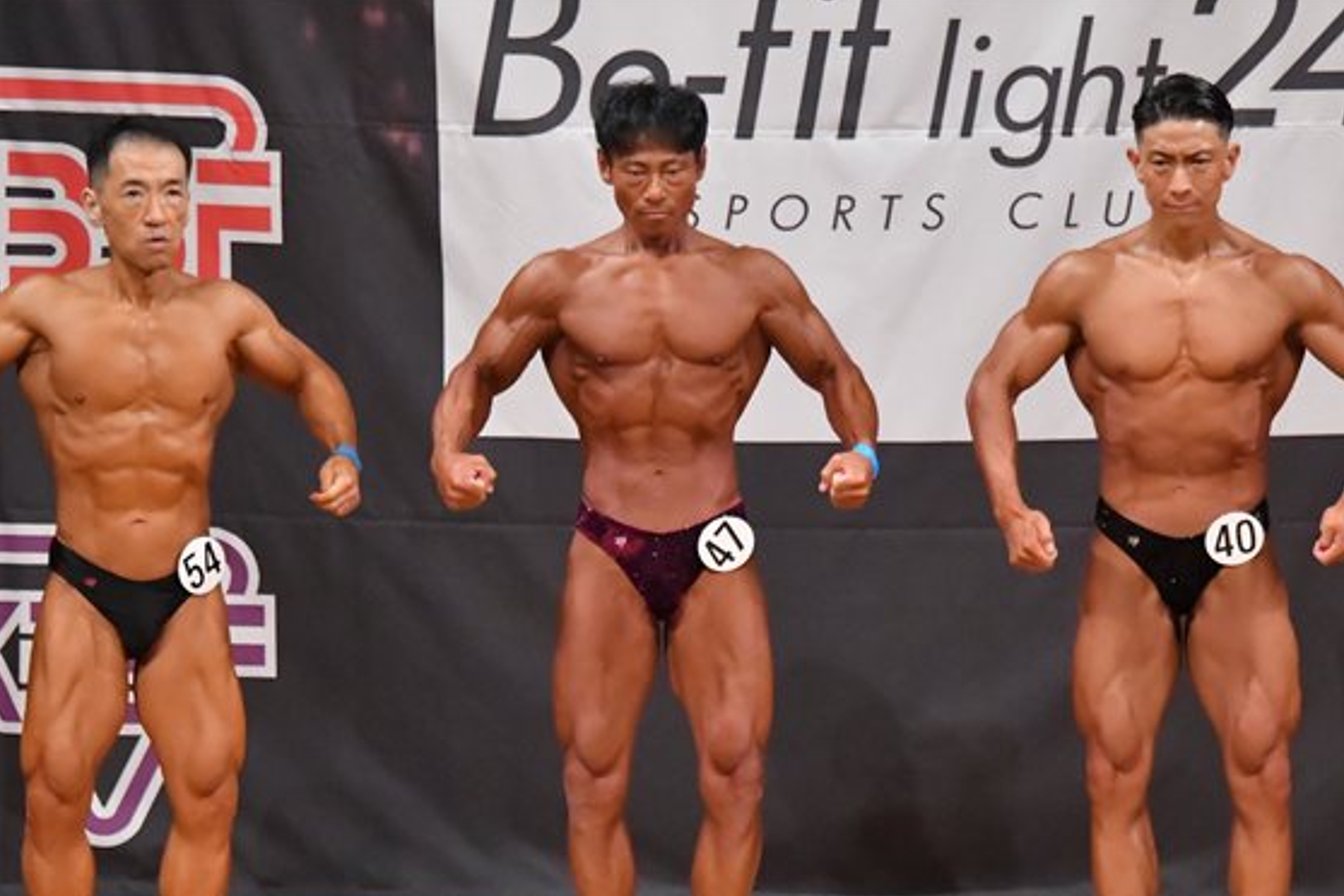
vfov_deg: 3.9
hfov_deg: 5.8
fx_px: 13215
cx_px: 623
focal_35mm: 354
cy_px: 609
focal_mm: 170
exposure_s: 1/400
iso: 9000
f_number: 5.6
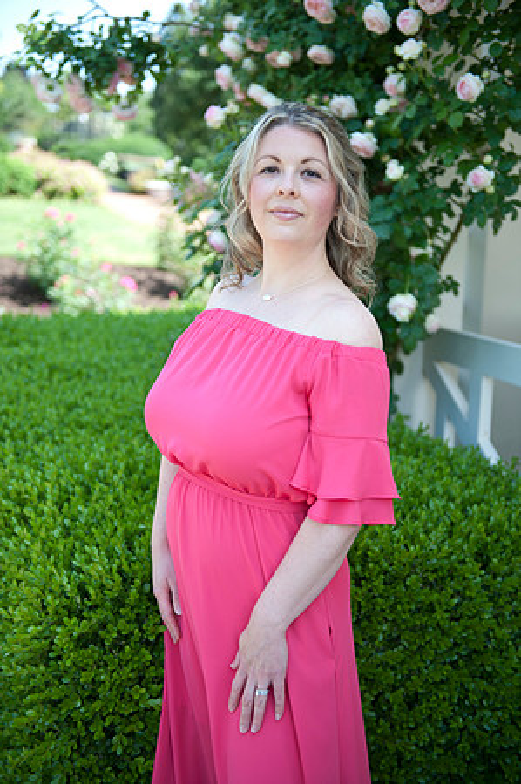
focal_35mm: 48
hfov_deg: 28.0
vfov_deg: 41.2
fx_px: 1044
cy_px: 392
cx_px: 260
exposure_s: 1/400
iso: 100
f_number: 2.8
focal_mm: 48
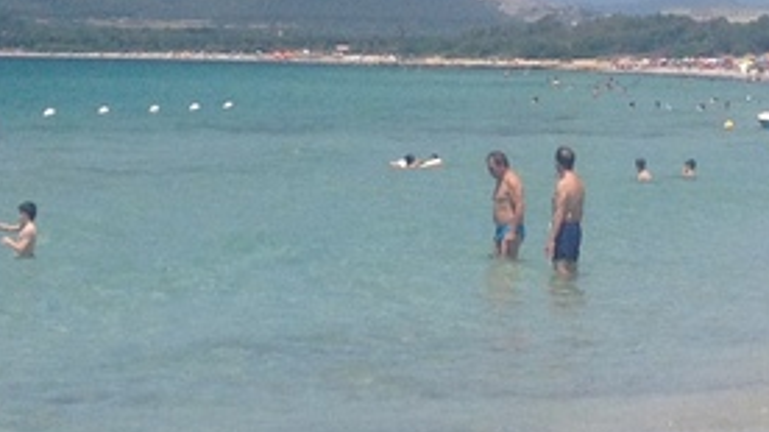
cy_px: -14
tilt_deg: -0.7
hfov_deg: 12.9
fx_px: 3384
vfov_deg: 7.3
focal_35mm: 166
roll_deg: -1.0
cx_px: 660
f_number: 2.4
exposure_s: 1/2762
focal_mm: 4.28
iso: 50
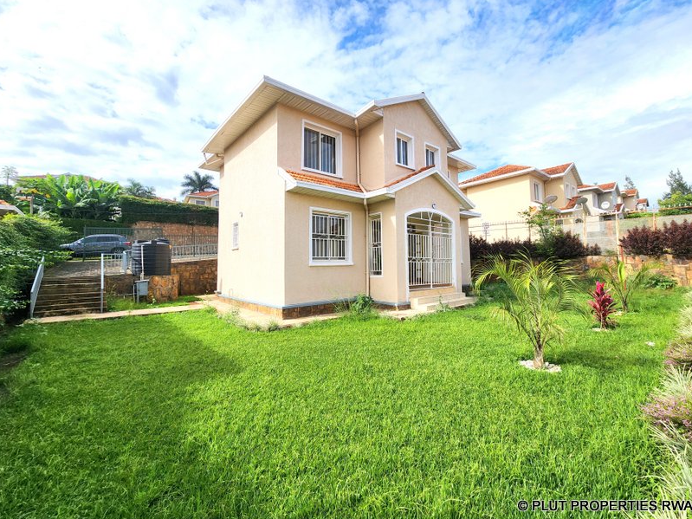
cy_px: 250
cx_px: 368
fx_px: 280
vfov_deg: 85.6
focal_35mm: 14
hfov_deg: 101.9
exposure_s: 1/1538
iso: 50
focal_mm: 2.2
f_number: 2.2
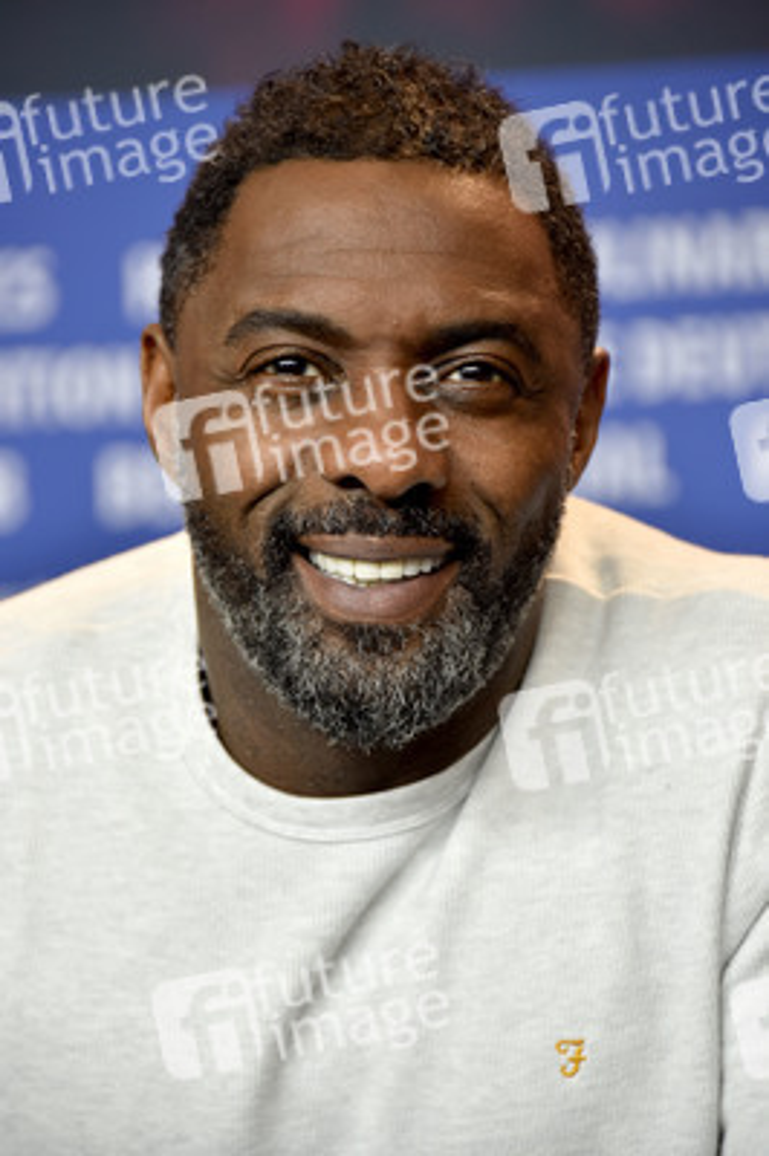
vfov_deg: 8.2
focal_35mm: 250
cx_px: 384
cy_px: 578
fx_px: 8024
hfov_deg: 5.5
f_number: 5.6
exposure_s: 1/160
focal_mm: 250
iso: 1000
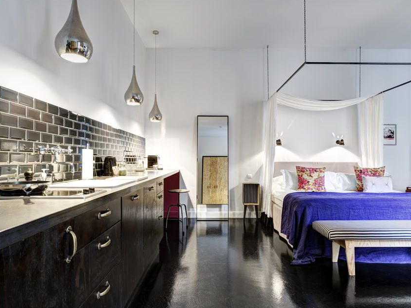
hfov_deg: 76.3
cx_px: 218
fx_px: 261
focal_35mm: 22
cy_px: 154
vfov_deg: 61.1
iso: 125
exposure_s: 6
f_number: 11
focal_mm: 20
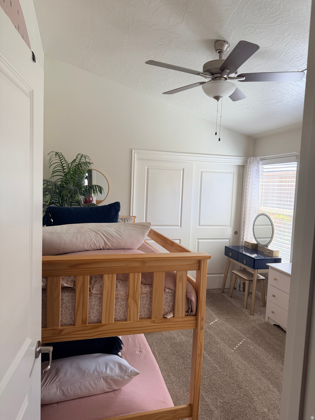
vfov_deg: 71.6
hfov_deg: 56.8
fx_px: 291
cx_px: 158
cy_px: 210
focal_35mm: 24
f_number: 1.78
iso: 160
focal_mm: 6.76
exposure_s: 1/211
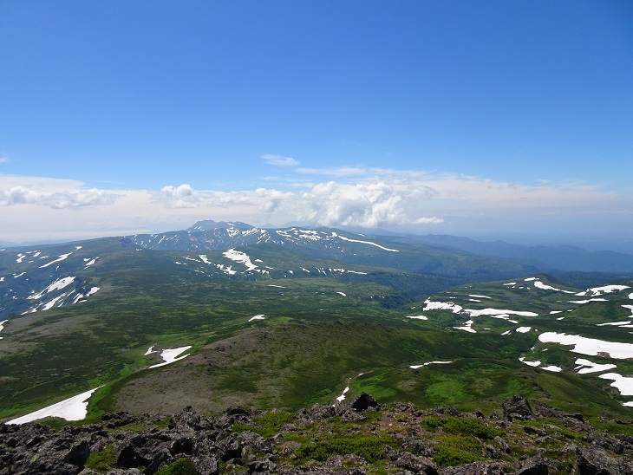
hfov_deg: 71.6
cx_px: 316
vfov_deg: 56.8
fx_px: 439
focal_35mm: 24
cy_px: 238
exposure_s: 1/1250
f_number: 3.5
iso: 80
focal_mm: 4.1
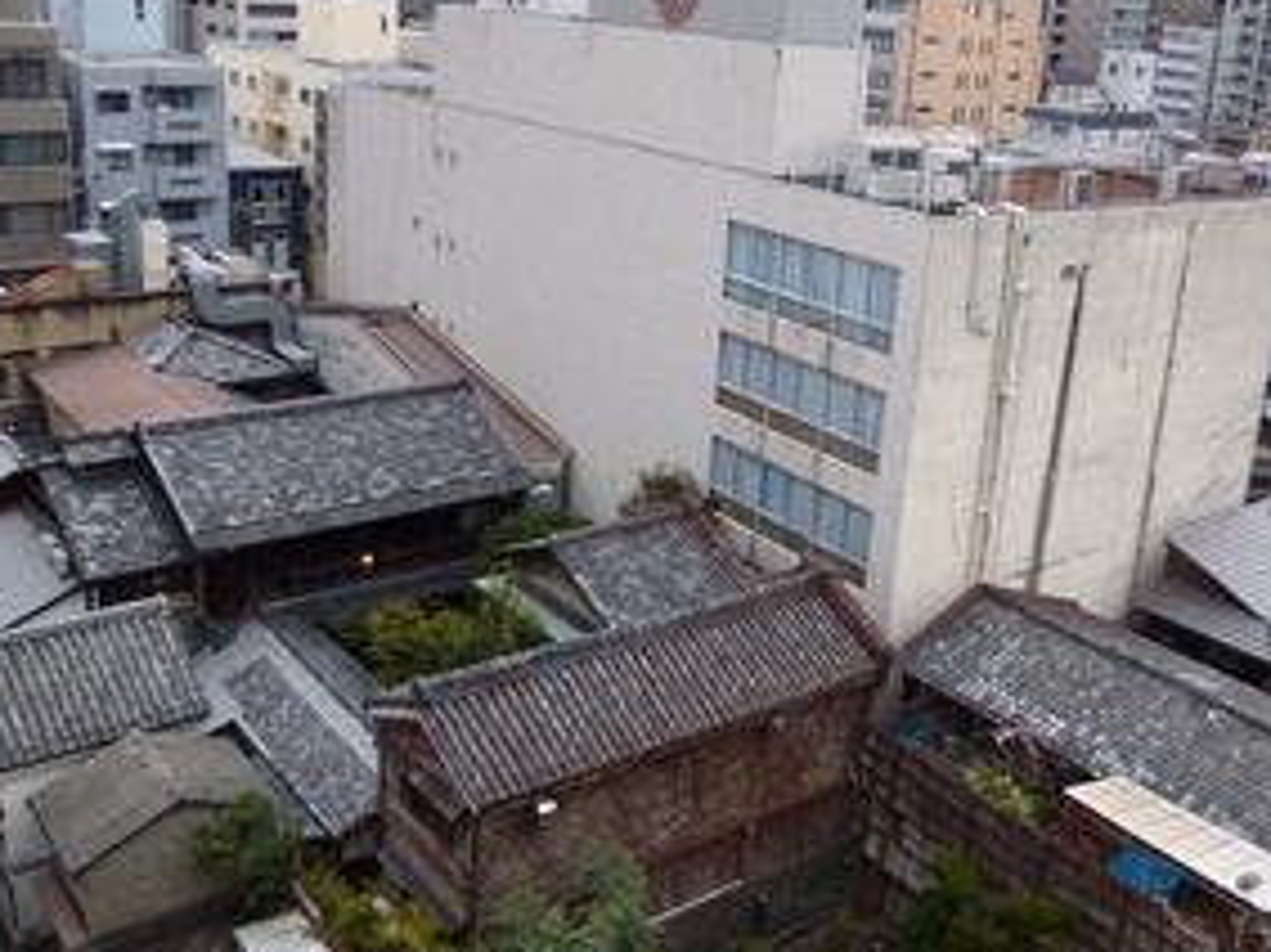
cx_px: 665
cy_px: 373
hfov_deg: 49.0
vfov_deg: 37.5
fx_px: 1395
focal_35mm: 38
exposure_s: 1/60
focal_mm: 4.3
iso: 125
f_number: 2.2
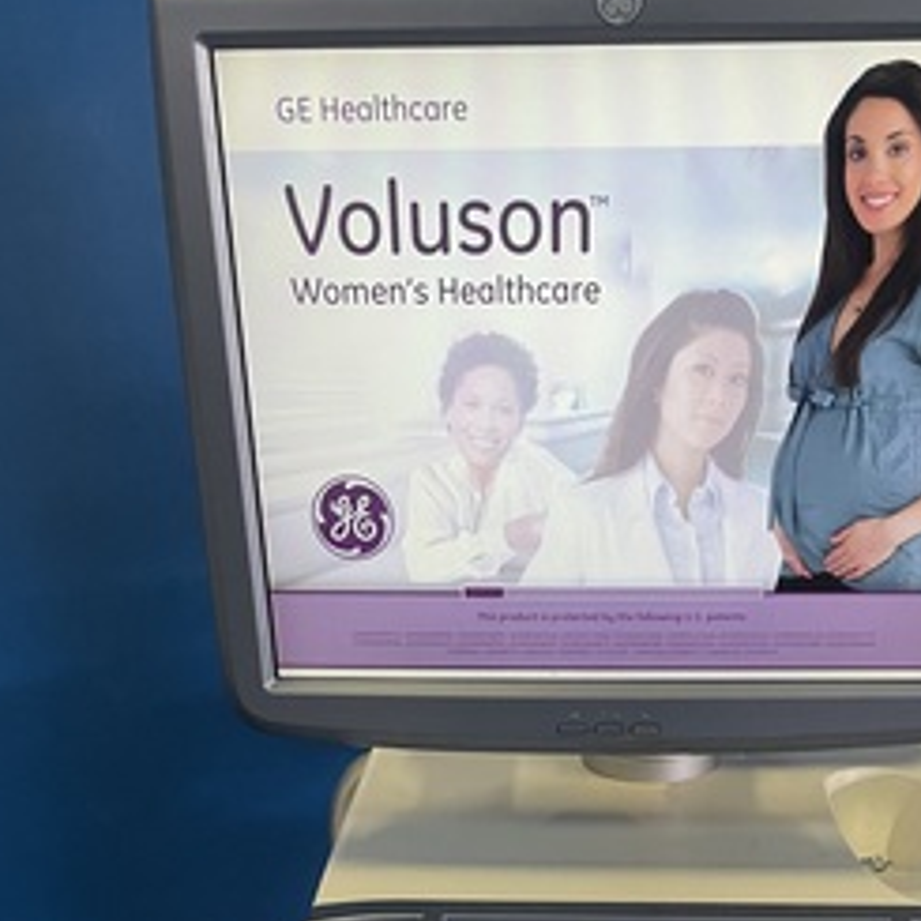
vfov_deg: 31.1
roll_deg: +0.4
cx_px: 538
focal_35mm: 50
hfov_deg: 33.9
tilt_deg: -27.7
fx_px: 1505
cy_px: 959
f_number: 1.6
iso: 125
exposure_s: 1/60
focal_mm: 4.2
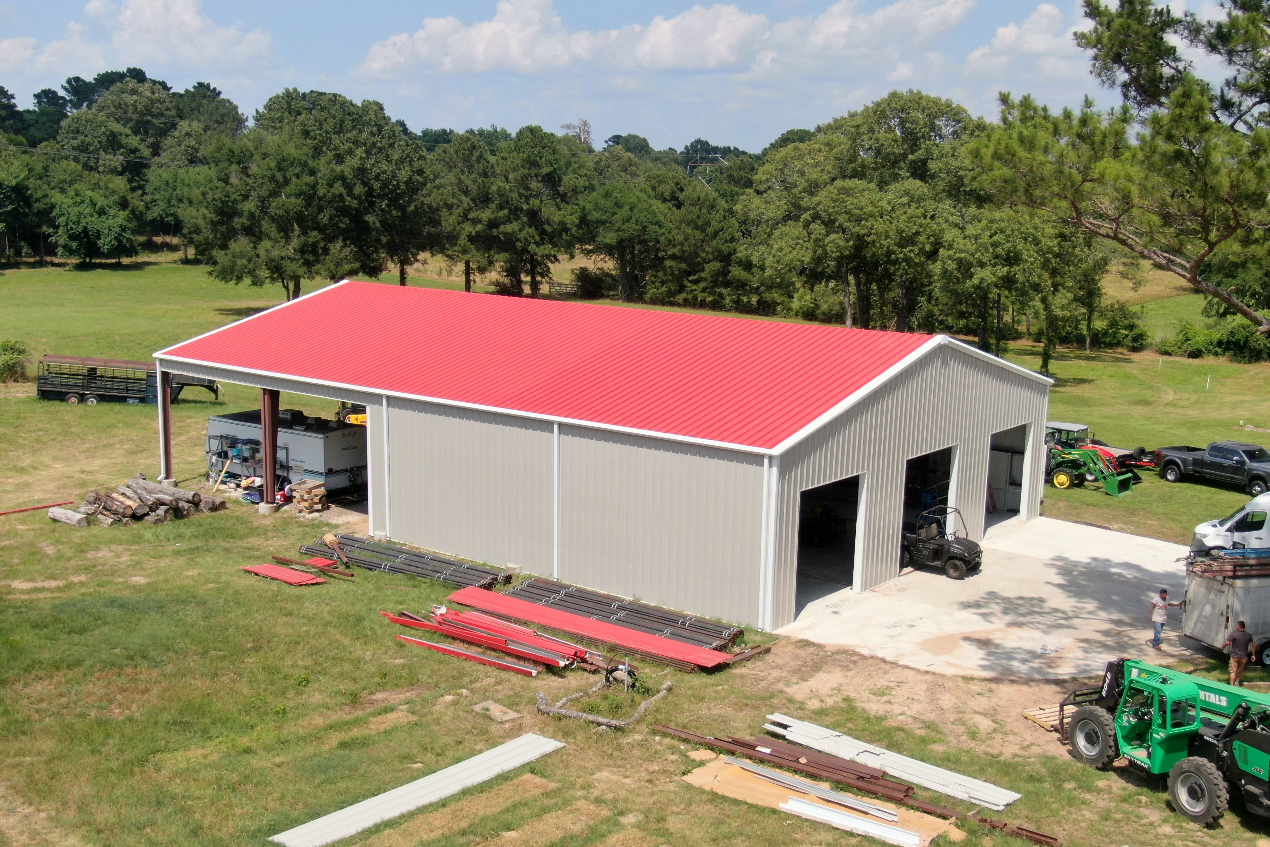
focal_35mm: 41
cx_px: 638
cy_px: 456
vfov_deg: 32.6
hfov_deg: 47.4
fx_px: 1446
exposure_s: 1/400
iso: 110
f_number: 3.4
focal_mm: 6.77
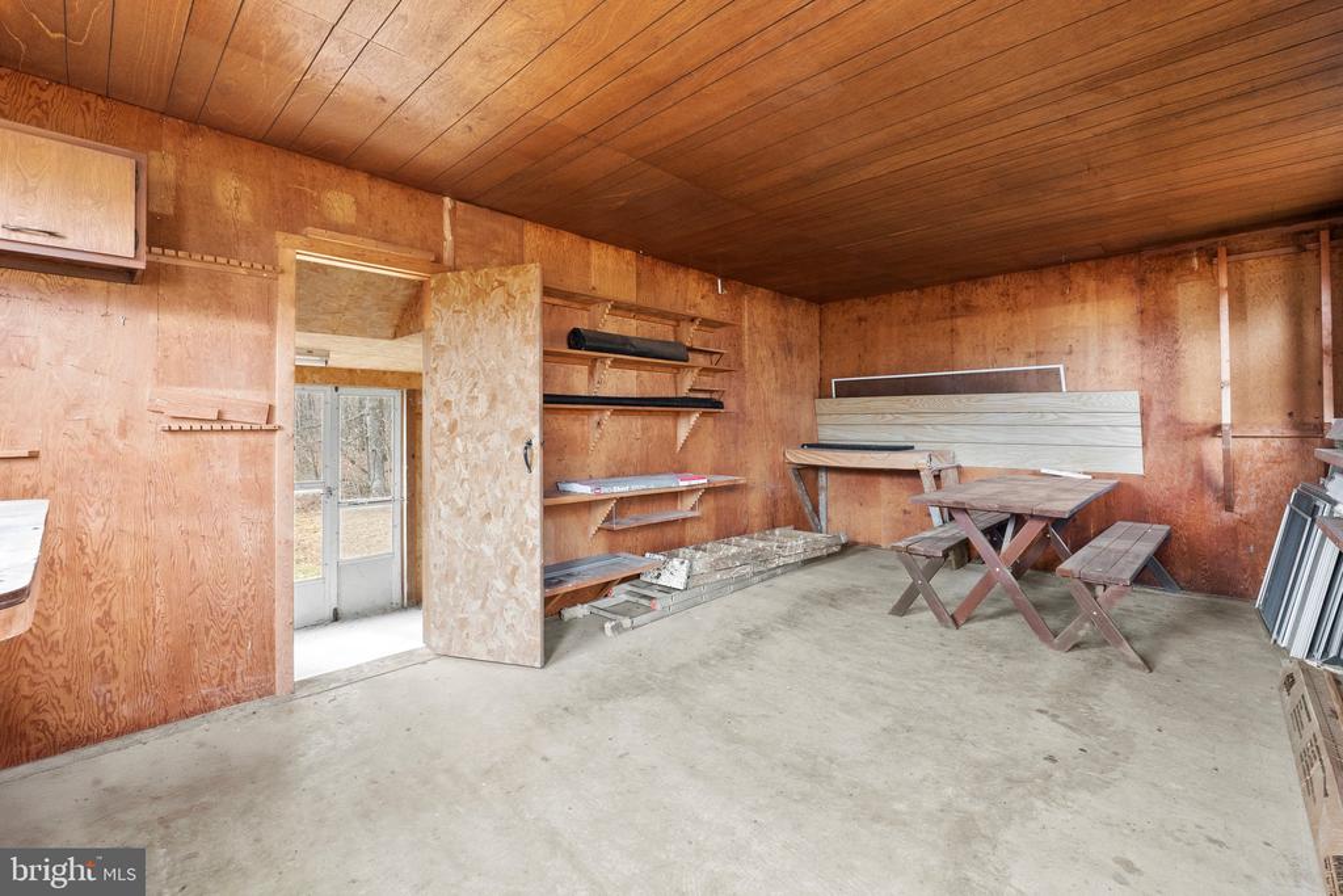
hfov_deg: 100.4
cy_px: 448
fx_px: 560
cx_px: 672
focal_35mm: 15
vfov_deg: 77.3
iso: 800
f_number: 8
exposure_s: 1/6
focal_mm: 10
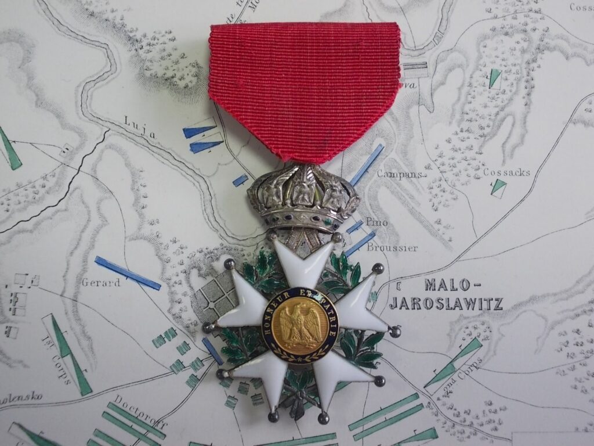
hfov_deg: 43.9
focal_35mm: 43
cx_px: 297
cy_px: 223
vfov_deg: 33.6
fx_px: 738
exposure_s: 1/30
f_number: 3.3
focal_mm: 6.1
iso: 125
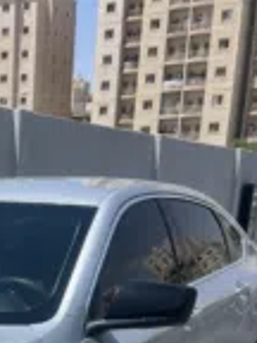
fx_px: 713
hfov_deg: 19.3
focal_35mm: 72
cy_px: 455
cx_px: -48
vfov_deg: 23.6
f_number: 1.5
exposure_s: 1/4444
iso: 50
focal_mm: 5.7
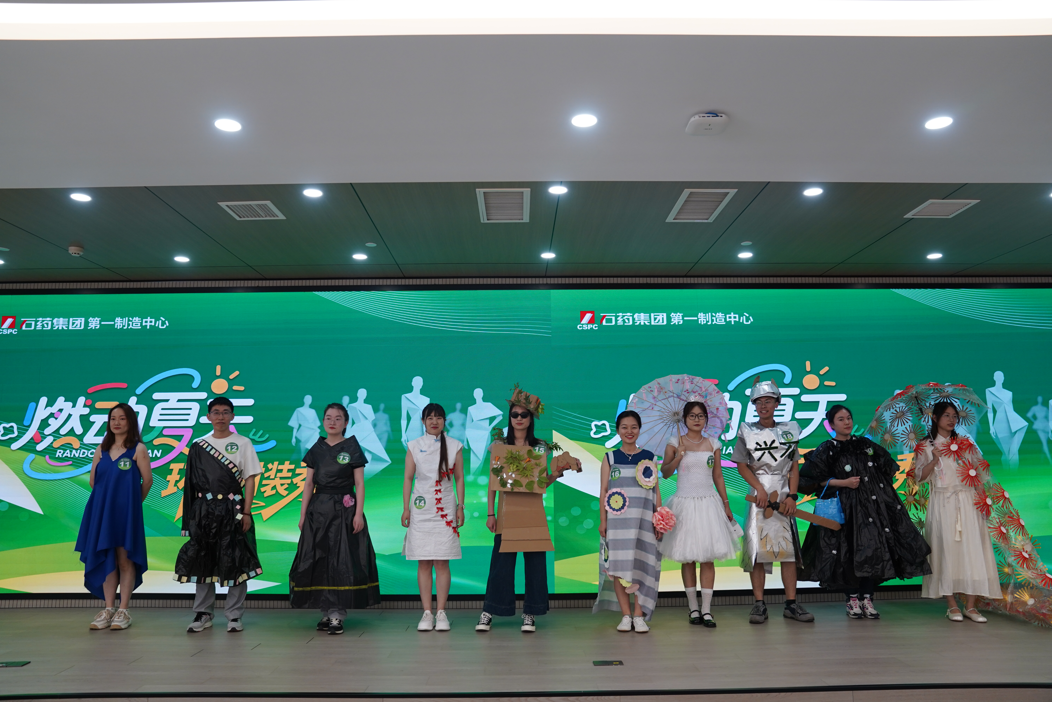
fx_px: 730
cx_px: 526
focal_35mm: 25
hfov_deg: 71.5
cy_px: 351
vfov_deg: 51.3
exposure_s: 1/160
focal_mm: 25
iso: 800
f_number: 4
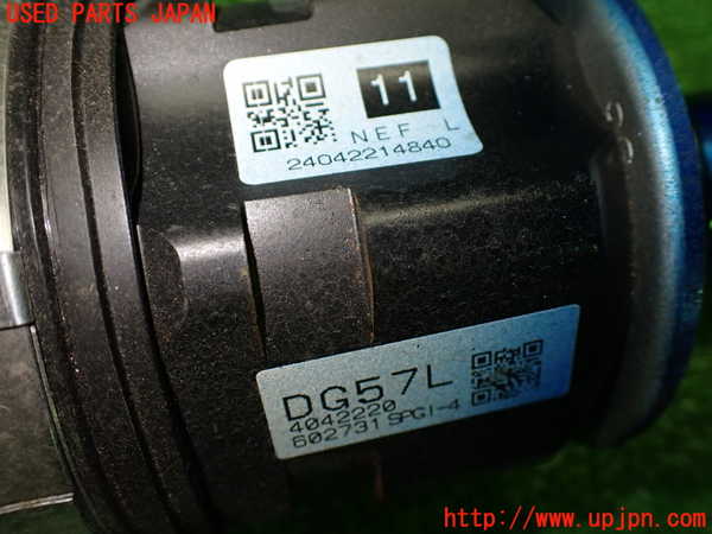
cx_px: 356
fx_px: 617
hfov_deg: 60.0
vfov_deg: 46.8
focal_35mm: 30
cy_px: 267
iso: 250
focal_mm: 5.4
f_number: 2.3
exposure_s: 1/125
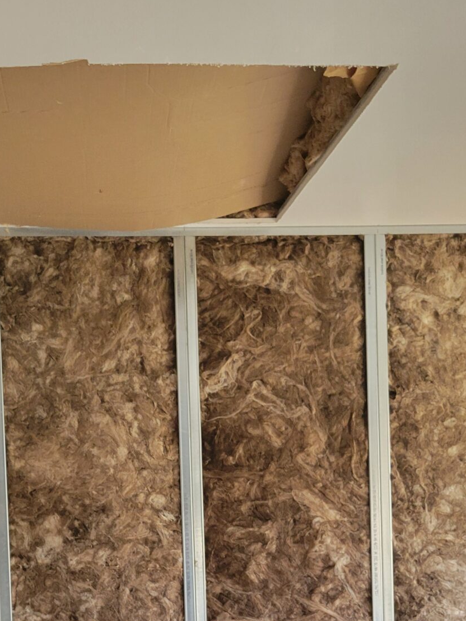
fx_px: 861
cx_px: 155
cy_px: 545
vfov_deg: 37.4
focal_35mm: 48
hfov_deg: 30.0
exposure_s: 1/60
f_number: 1.8
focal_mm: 5.4
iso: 200
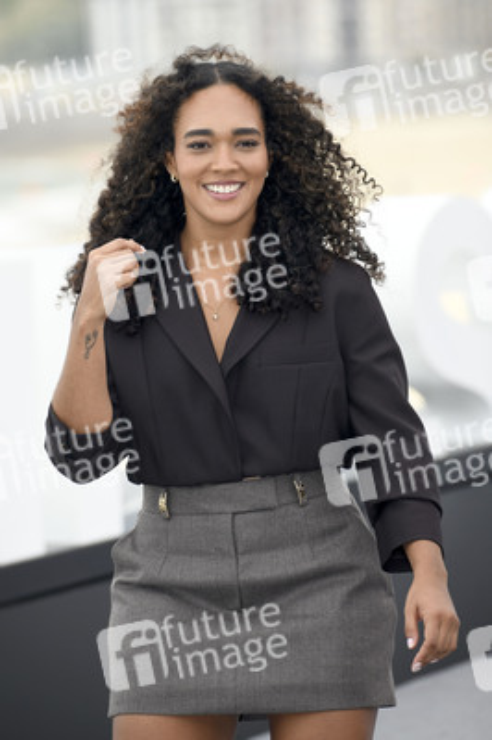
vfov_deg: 10.3
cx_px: 246
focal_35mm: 200
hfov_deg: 6.9
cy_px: 370
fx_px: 4107
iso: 400
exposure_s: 1/1000
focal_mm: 200
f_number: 5.6
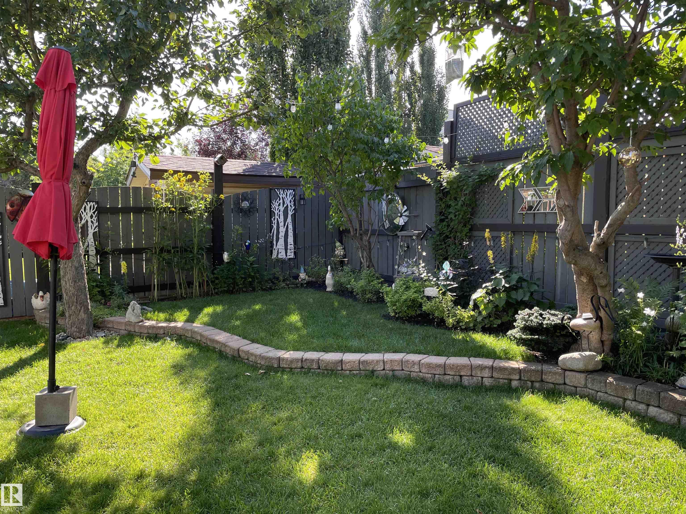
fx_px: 515
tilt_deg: -4.7
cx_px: 343
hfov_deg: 67.3
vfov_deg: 53.1
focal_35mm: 26
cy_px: 257
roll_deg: +0.1
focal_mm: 4.2
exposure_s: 1/374
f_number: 1.6
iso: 32
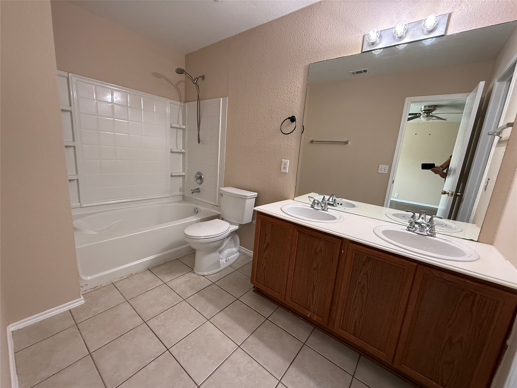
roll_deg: -4.4
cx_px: 258
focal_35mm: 14
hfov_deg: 102.1
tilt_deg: -11.0
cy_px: 194
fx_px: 209
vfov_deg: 85.7
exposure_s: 1/60
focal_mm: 2.22
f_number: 2.2
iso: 250
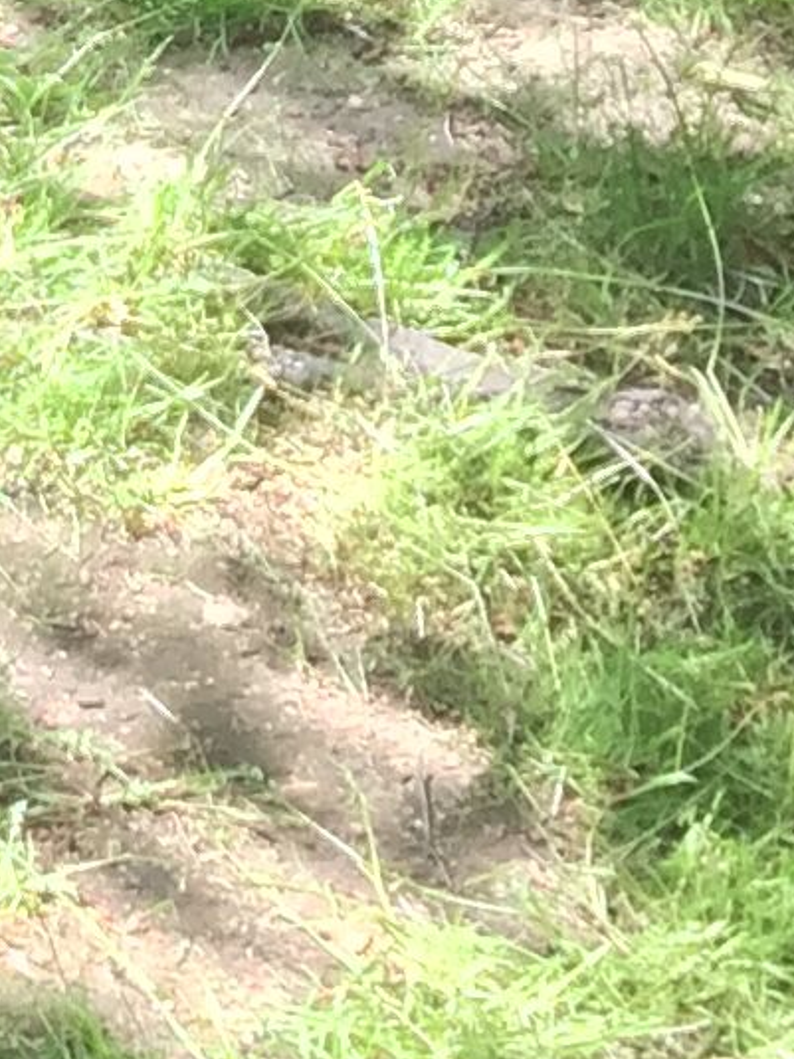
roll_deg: +0.9
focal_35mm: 177
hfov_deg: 7.4
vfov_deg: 10.2
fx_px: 5415
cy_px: -1136
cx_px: -1616
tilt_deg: -18.5
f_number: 2.2
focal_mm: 4.15
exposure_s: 1/120
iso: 32
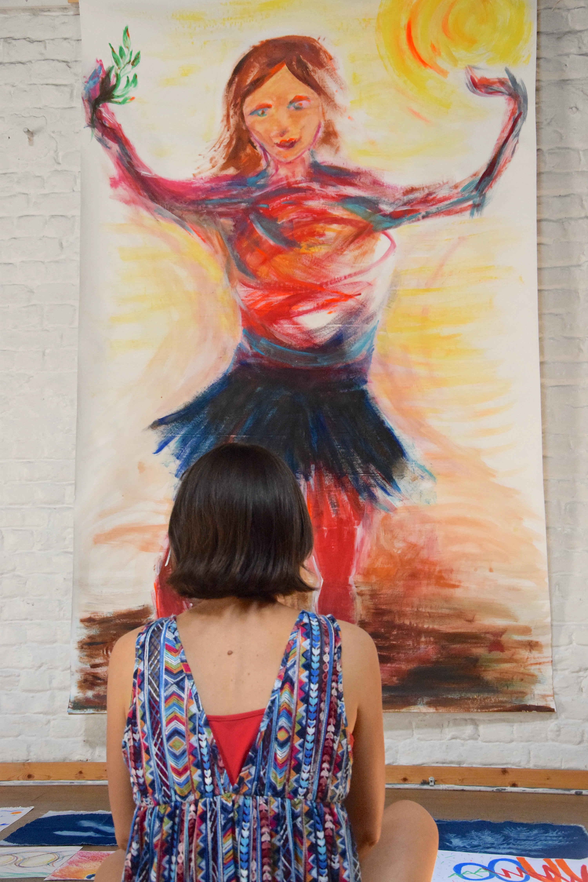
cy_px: 441
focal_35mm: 51
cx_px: 294
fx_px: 1249
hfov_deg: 26.5
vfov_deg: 38.9
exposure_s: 1/320
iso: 4000
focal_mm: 34
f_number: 5.6
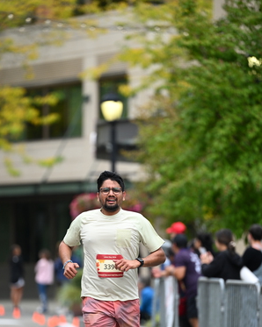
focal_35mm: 277
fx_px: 2687
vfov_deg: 7.0
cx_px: 113
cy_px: 226
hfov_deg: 5.6
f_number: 2.8
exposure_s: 1/2000
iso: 640
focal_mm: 200
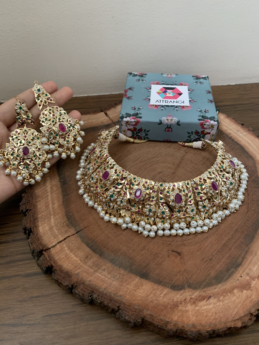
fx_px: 259
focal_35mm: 26
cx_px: 130
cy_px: 172
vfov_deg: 67.3
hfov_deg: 53.1
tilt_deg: -44.9
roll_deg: +1.2
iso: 400
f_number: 1.8
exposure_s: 1/43
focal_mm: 4.25
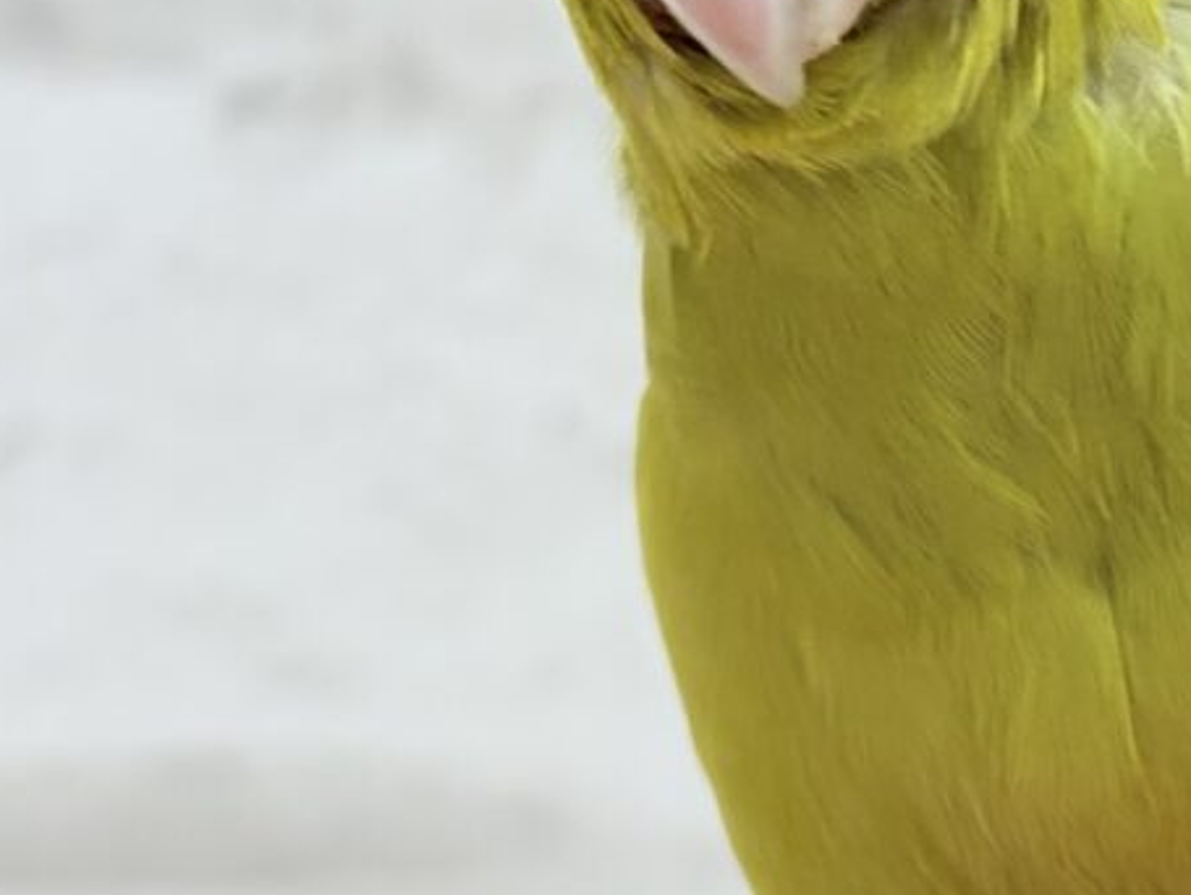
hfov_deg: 14.2
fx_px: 4717
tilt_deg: +2.7
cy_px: 259
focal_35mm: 137
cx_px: 1178
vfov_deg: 10.8
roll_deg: +0.1
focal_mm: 5.96
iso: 64
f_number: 1.6
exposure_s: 1/100
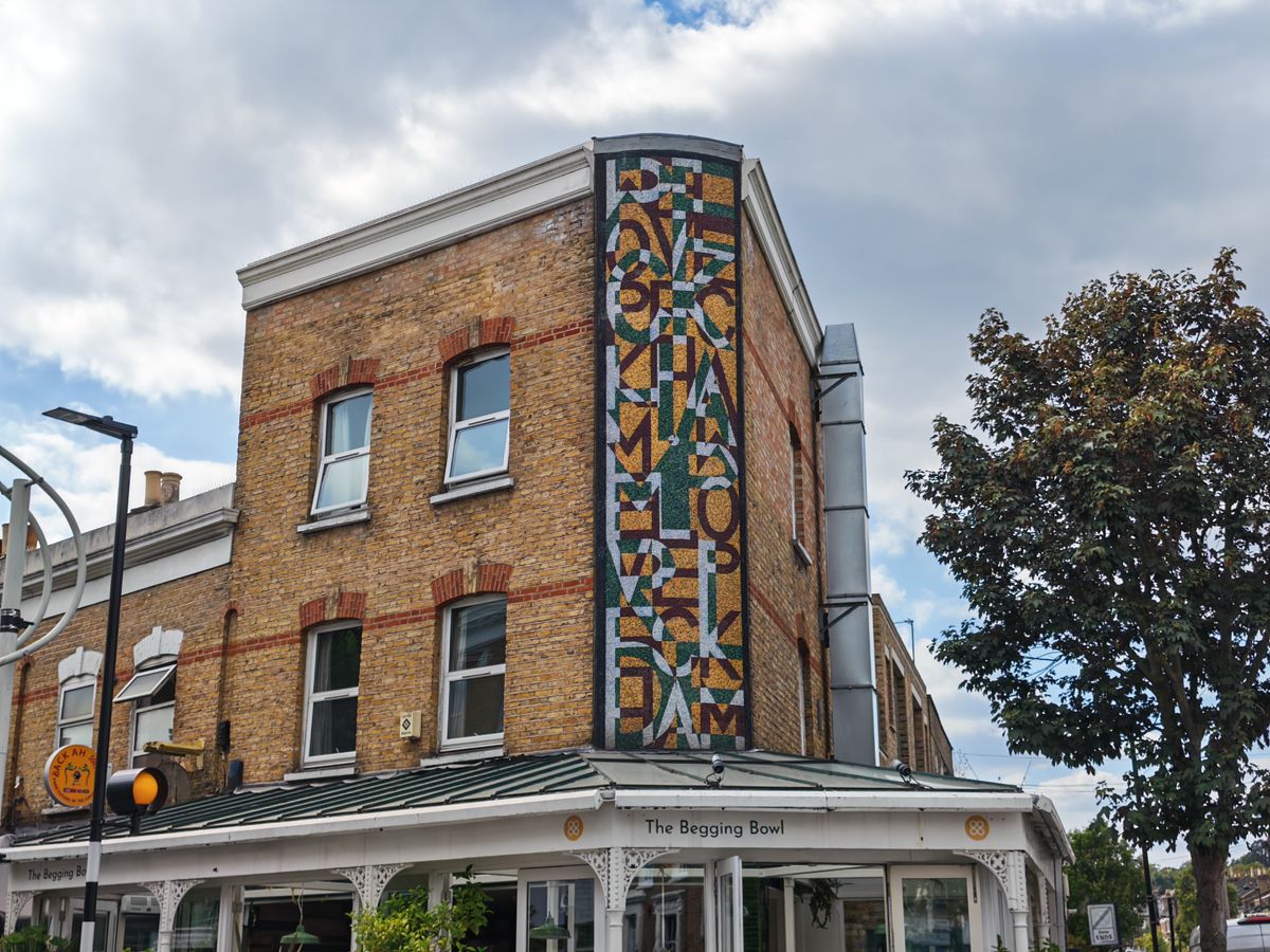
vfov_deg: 31.5
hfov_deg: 41.2
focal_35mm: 46
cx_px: 635
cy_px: 476
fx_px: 1688
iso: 50
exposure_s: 1/4700
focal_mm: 5.4
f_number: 1.6
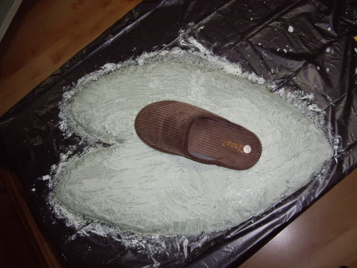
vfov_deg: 37.7
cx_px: 178
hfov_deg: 49.0
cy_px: 134
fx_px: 392
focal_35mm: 38
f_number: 2.8
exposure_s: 1/40
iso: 400
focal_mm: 7.9
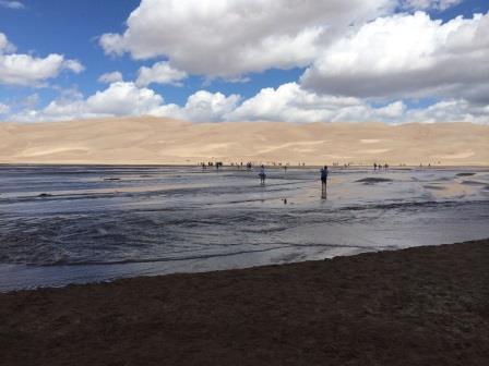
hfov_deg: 60.0
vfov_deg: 46.8
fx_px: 424
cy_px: 183
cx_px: 244
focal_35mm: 30
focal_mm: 4.12
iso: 40
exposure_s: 1/3731
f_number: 2.2
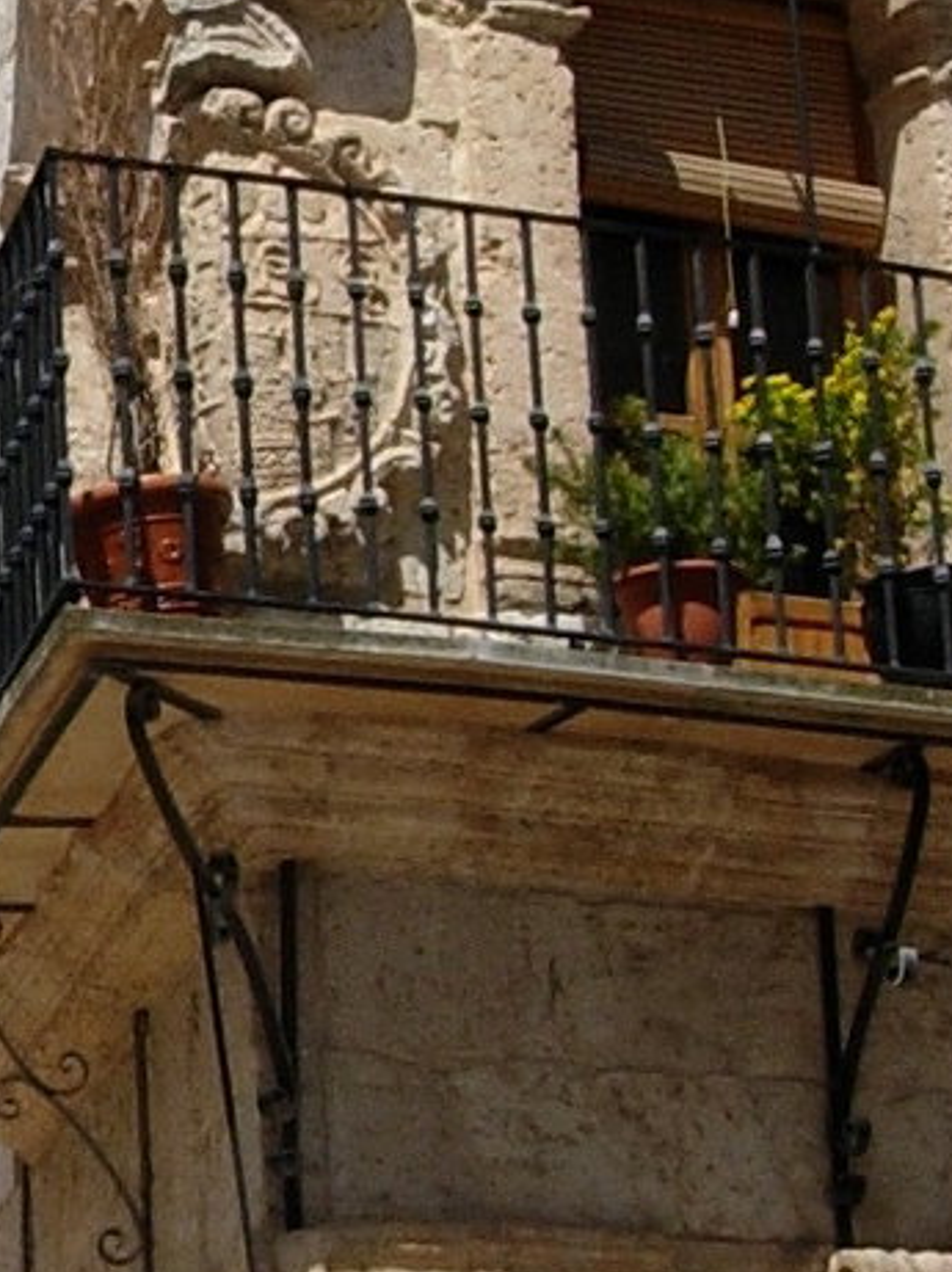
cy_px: 498
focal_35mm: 176
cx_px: -684
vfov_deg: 11.2
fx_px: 6463
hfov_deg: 8.2
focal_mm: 7.8
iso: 79
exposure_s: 1/1085
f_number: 4.8
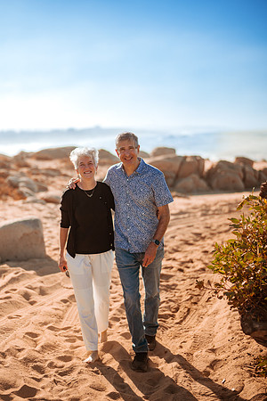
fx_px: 645
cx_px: 134
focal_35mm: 58
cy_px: 200
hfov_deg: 23.4
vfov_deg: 34.5
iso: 50
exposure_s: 1/8000
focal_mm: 58
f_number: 1.8
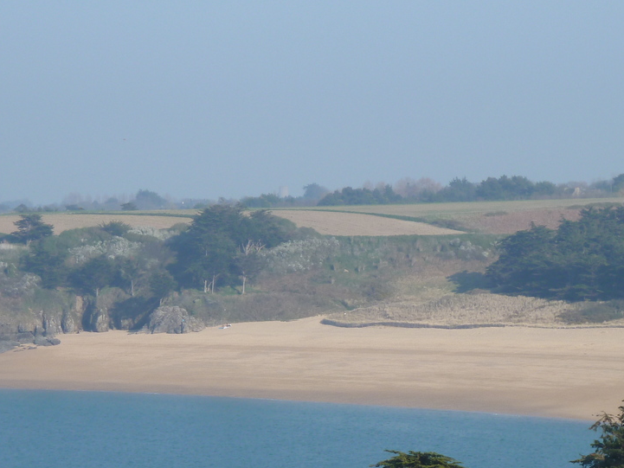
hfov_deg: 8.7
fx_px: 4111
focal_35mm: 228
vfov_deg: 6.5
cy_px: 346
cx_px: 399
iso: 80
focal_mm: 22.5
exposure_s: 1/400
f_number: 4.5
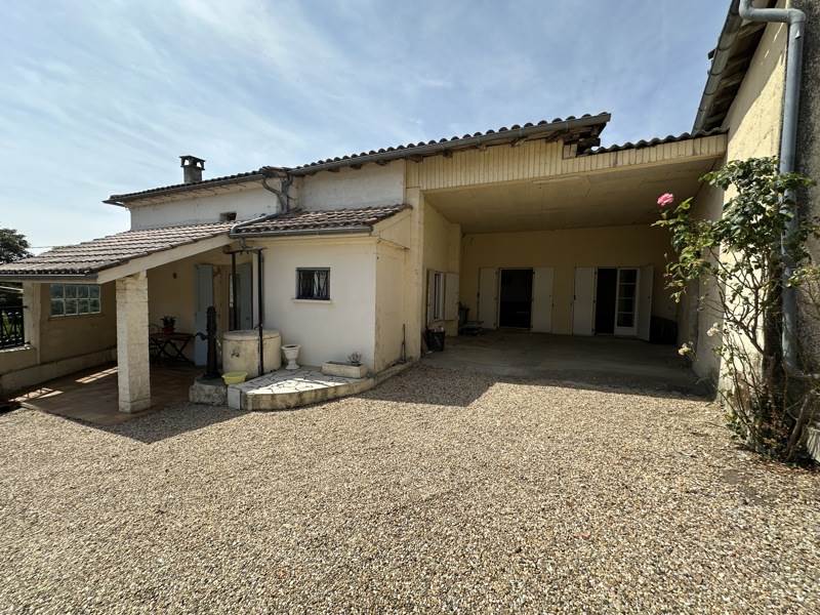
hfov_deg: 102.1
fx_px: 332
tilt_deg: -2.8
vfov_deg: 85.7
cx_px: 410
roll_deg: -1.7
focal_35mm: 14
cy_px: 308
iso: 40
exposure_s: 1/1304
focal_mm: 2.22
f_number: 2.2
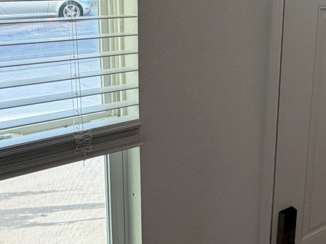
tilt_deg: -15.4
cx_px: 277
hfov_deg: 36.4
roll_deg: -3.1
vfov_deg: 28.8
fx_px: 471
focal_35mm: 50
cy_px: 73
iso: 100
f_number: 2.2
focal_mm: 2.22
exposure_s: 1/121
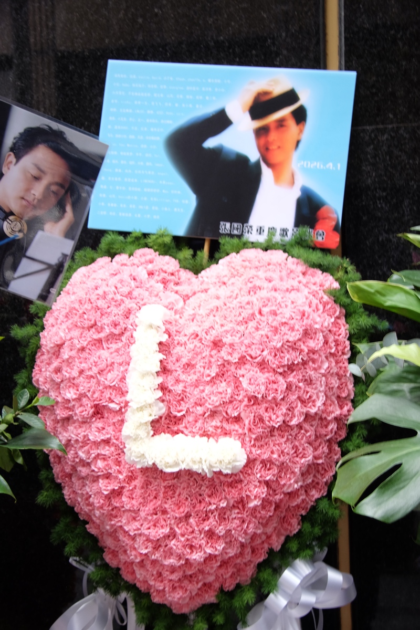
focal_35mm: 30
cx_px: 210
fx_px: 525
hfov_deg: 43.6
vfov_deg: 61.9
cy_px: 315
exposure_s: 1/20
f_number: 4.5
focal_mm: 20
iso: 400
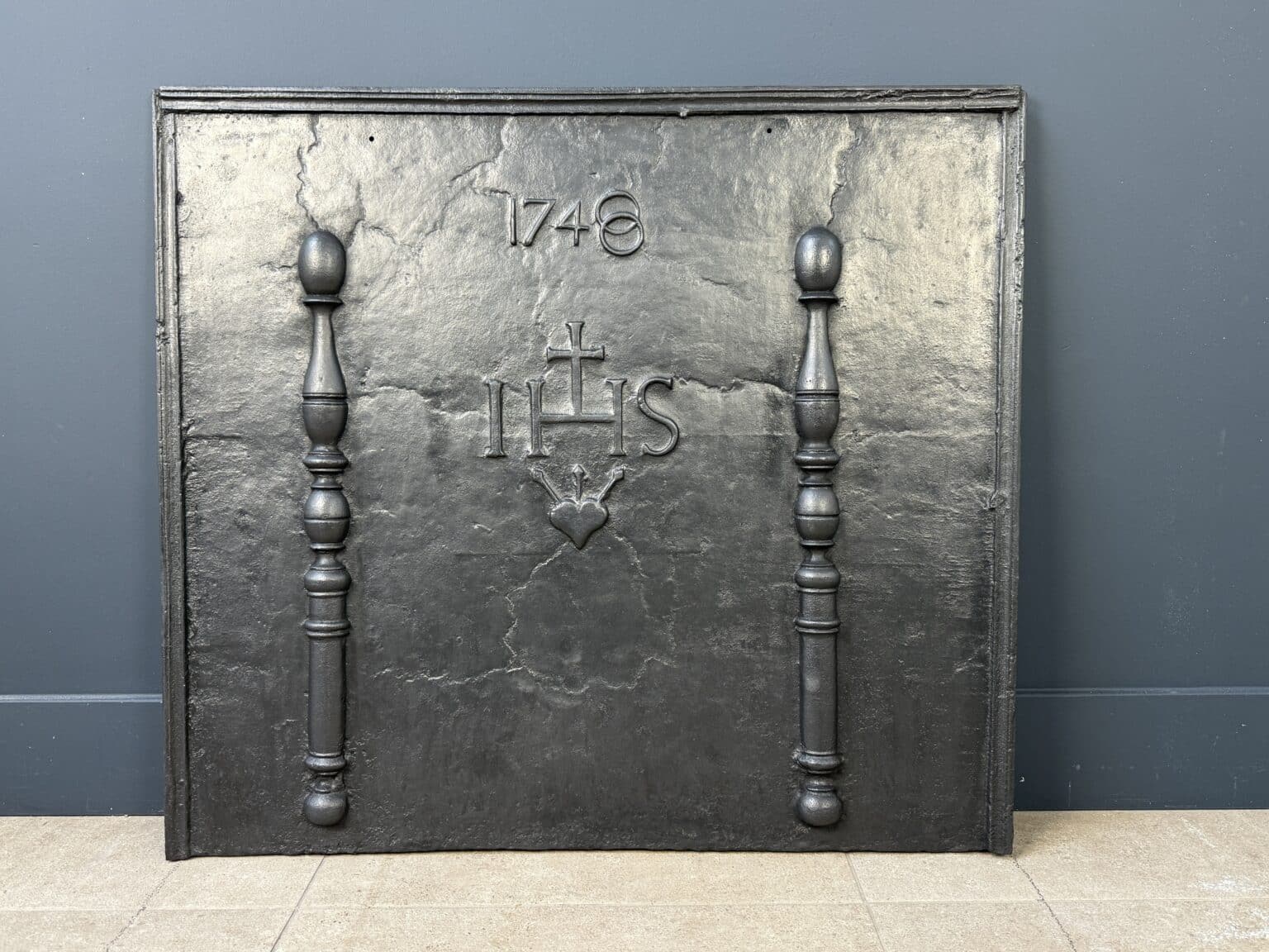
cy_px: 476
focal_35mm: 24
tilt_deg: -9.1
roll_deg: -0.6
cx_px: 634
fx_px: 880
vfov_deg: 56.8
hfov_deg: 71.6
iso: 125
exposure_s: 1/50
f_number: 1.78
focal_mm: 6.76
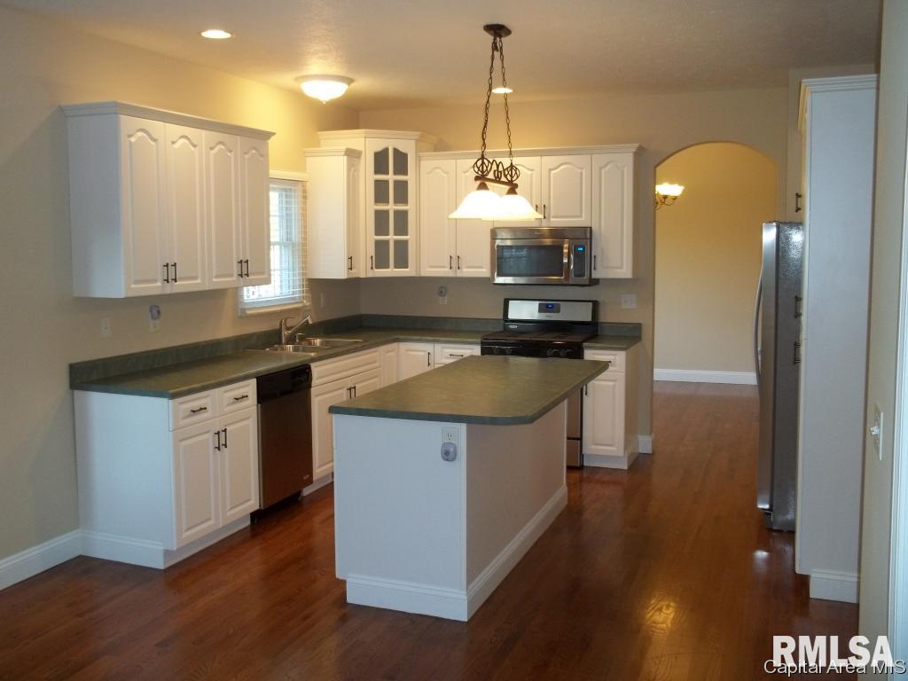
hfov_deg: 55.4
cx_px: 454
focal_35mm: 33
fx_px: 866
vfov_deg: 42.9
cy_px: 340
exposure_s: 1/30
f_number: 3.3
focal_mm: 5.9
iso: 160
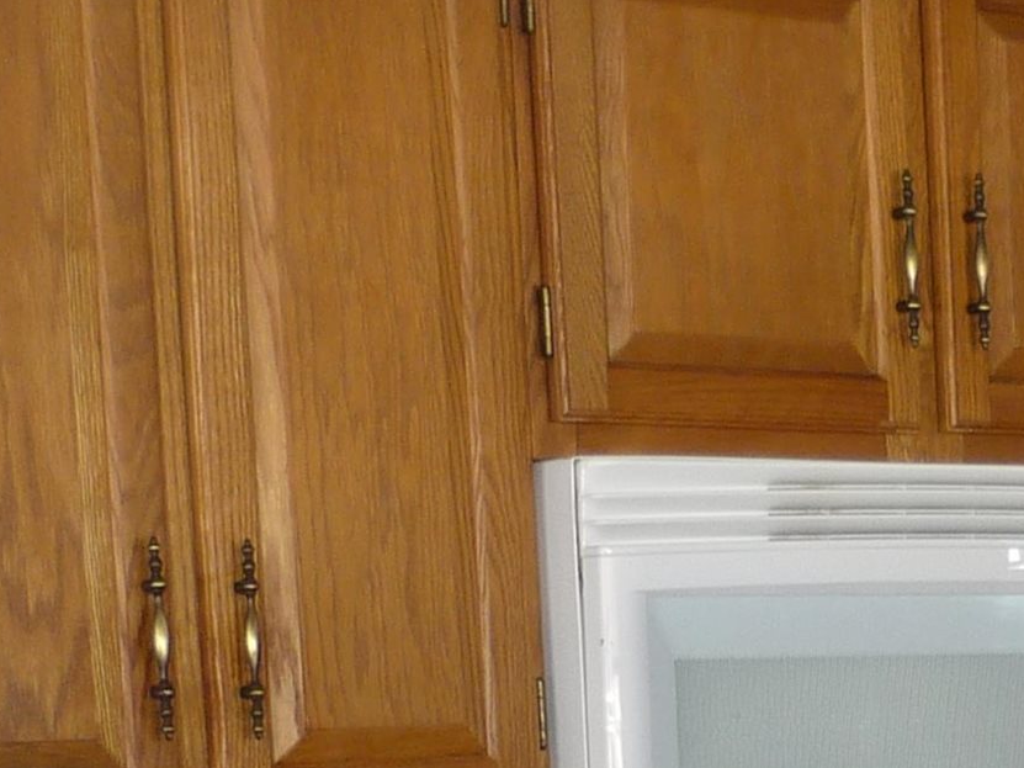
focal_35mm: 122
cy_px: 1140
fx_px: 3608
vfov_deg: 11.6
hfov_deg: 15.7
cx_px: 1115
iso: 125
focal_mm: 5.5
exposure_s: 1/30
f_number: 2.8
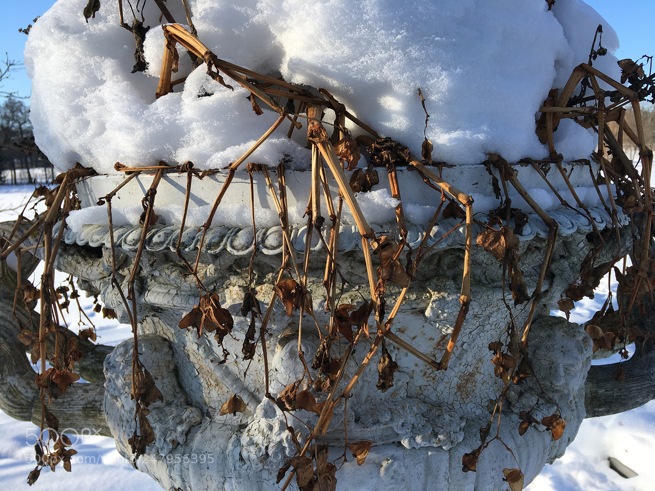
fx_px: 549
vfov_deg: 48.2
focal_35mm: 29
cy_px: 246
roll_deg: +2.7
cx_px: 328
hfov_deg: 61.7
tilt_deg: -7.5
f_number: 2.2
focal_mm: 4.15
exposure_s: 1/693
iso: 25
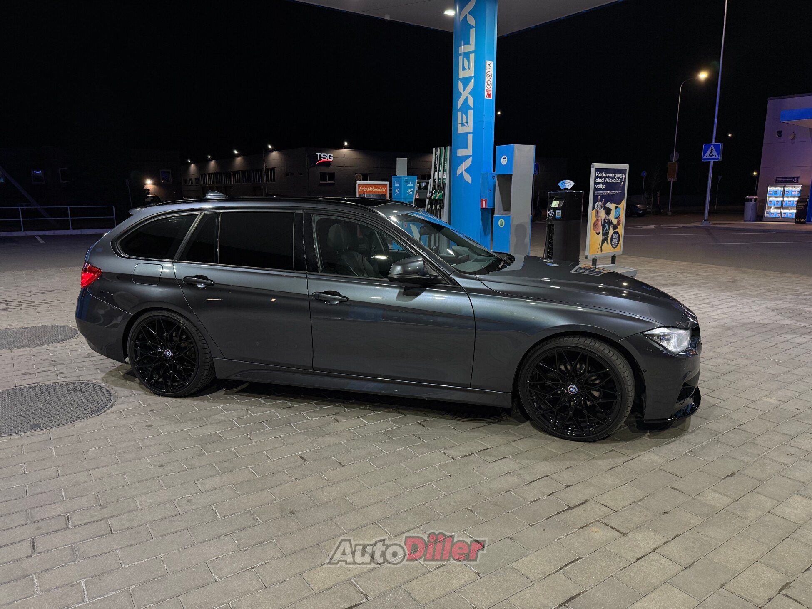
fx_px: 563
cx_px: 406
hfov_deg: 71.6
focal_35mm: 24
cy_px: 304
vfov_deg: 56.8
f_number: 1.78
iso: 200
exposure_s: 1/84
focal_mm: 6.76
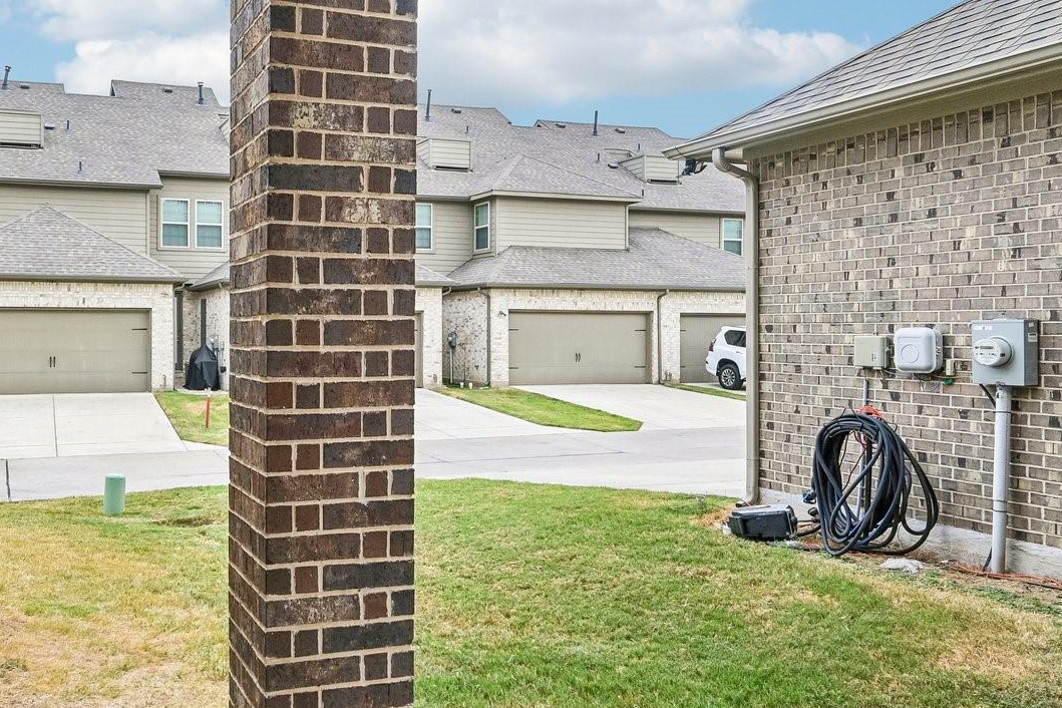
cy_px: 323
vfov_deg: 43.6
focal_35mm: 30
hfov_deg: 58.5
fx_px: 884
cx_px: 254
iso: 400
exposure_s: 1/500
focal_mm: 15.5
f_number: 8
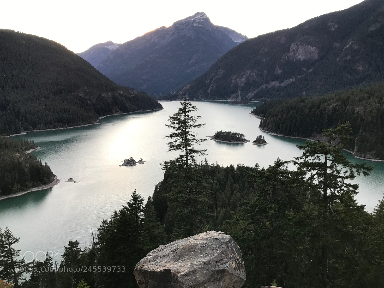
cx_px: 192
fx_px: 311
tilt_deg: -10.8
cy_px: 144
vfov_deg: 49.7
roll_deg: +0.7
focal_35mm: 28
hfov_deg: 63.4
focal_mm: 3.99
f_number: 1.8
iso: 25
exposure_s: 1/60
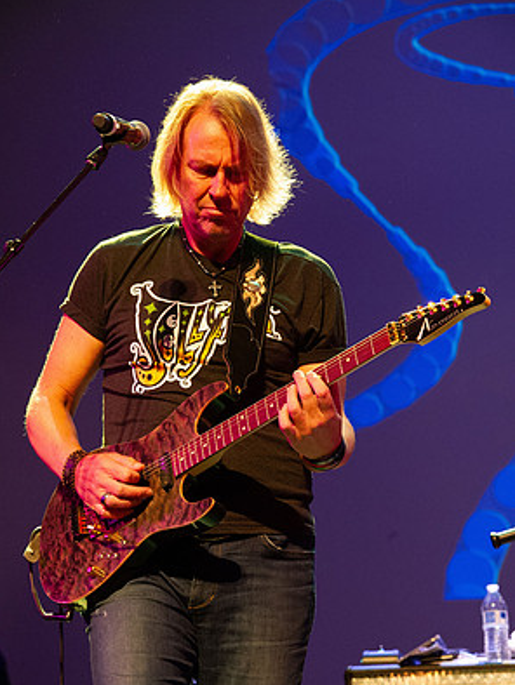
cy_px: 386
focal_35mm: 148
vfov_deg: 13.3
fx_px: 2933
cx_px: 257
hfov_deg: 10.0
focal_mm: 135
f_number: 7.1
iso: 8000
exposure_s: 1/100
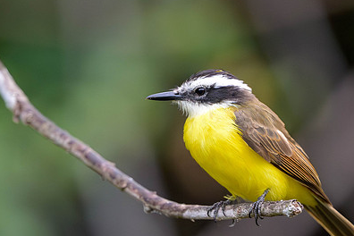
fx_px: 10305
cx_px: 157
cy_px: 239
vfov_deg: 1.3
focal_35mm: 1048
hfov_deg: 2.0
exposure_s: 1/1000
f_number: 2.8
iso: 5000
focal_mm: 400
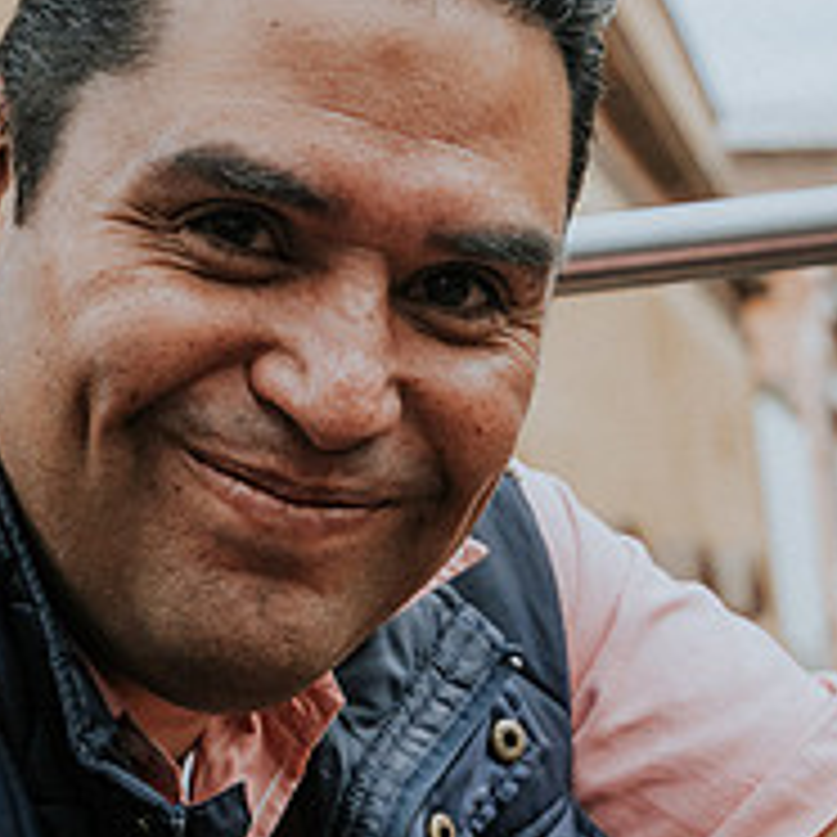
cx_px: 338
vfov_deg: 11.5
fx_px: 4131
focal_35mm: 151
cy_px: 601
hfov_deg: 11.6
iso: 250
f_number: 4.5
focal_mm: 38
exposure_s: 1/1250
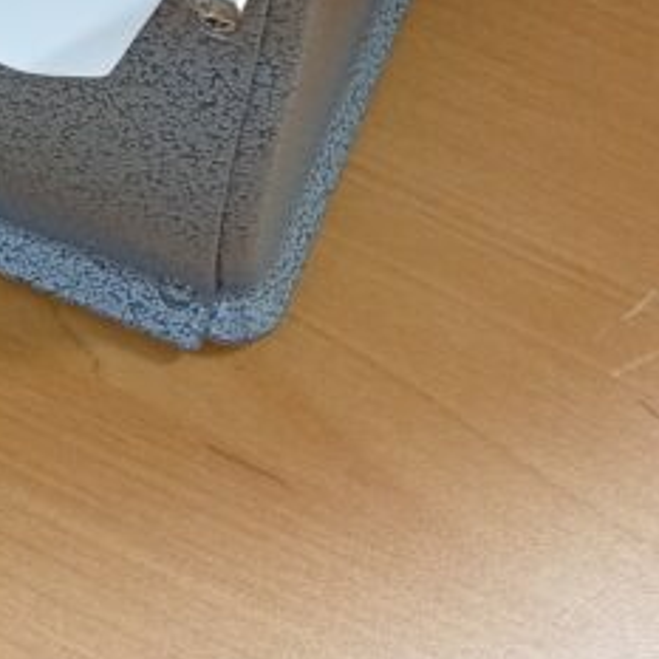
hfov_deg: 15.6
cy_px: -98
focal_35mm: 105
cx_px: -240
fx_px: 2262
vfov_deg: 16.0
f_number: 1.8
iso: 282
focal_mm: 3.98
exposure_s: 1/33.3
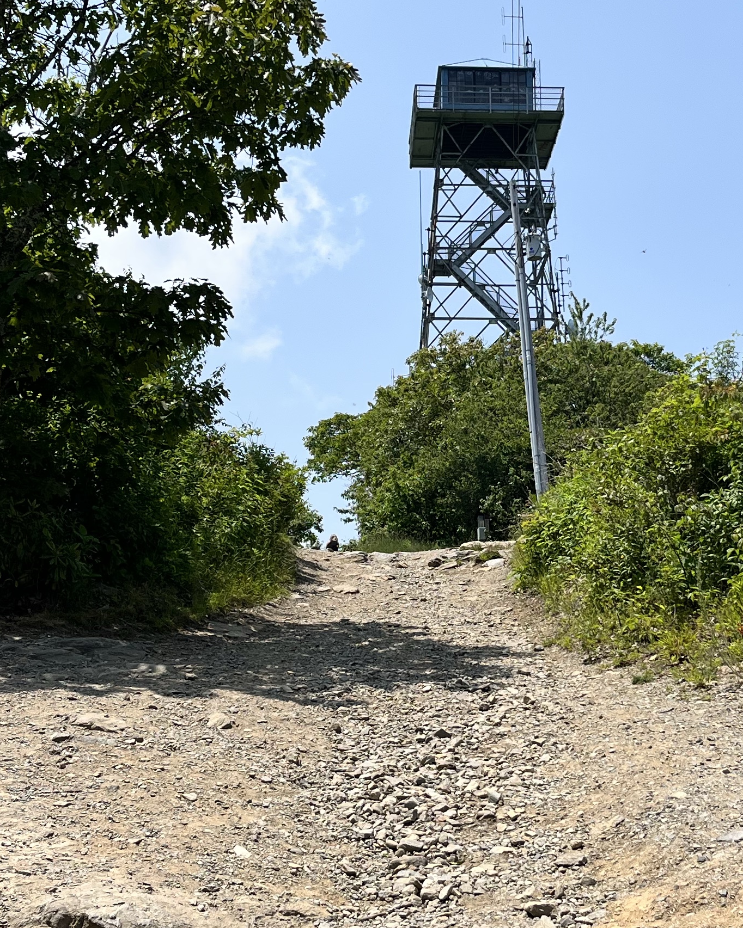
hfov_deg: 25.3
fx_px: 1649
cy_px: 459
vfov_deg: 31.5
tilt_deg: +13.3
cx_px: 463
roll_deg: +1.9
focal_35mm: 60
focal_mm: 5.1
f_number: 1.6
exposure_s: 1/4651
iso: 50
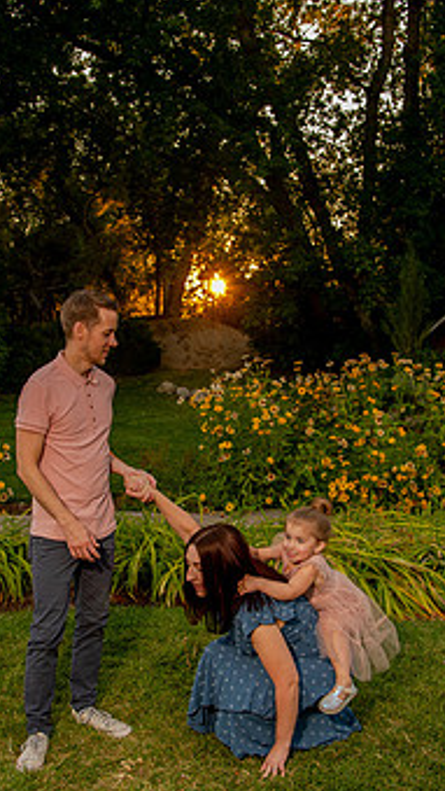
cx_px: 161
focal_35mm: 43
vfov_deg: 47.2
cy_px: 446
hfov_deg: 27.6
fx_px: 901
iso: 640
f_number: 4.5
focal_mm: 24
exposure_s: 1/200
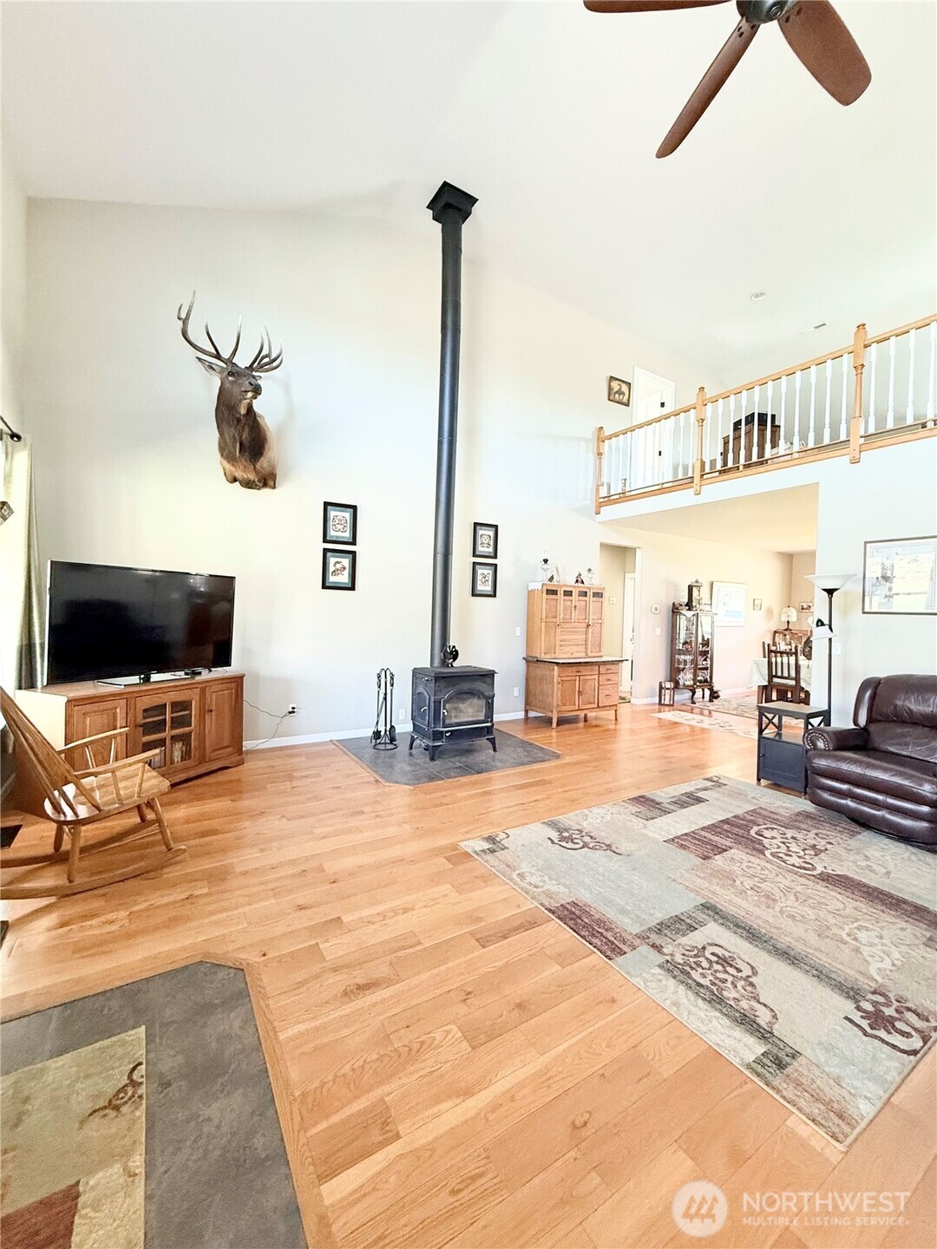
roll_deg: -1.7
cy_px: 624
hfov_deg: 85.7
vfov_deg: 102.1
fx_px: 505
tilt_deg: -1.2
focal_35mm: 14
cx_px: 468
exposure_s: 1/76
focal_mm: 2.22
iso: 400
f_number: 2.2
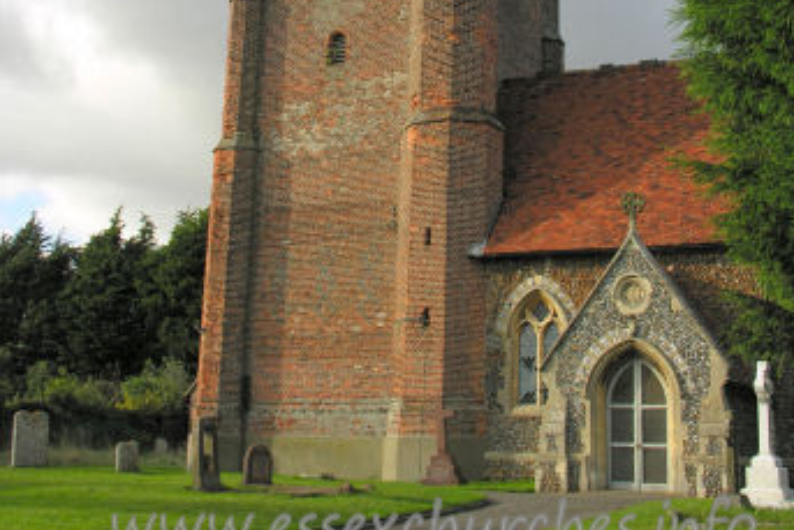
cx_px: 397
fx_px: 1324
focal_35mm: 60
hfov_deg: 33.4
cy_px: 53
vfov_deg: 22.1
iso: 50
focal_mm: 11
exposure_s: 1/156
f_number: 5.2
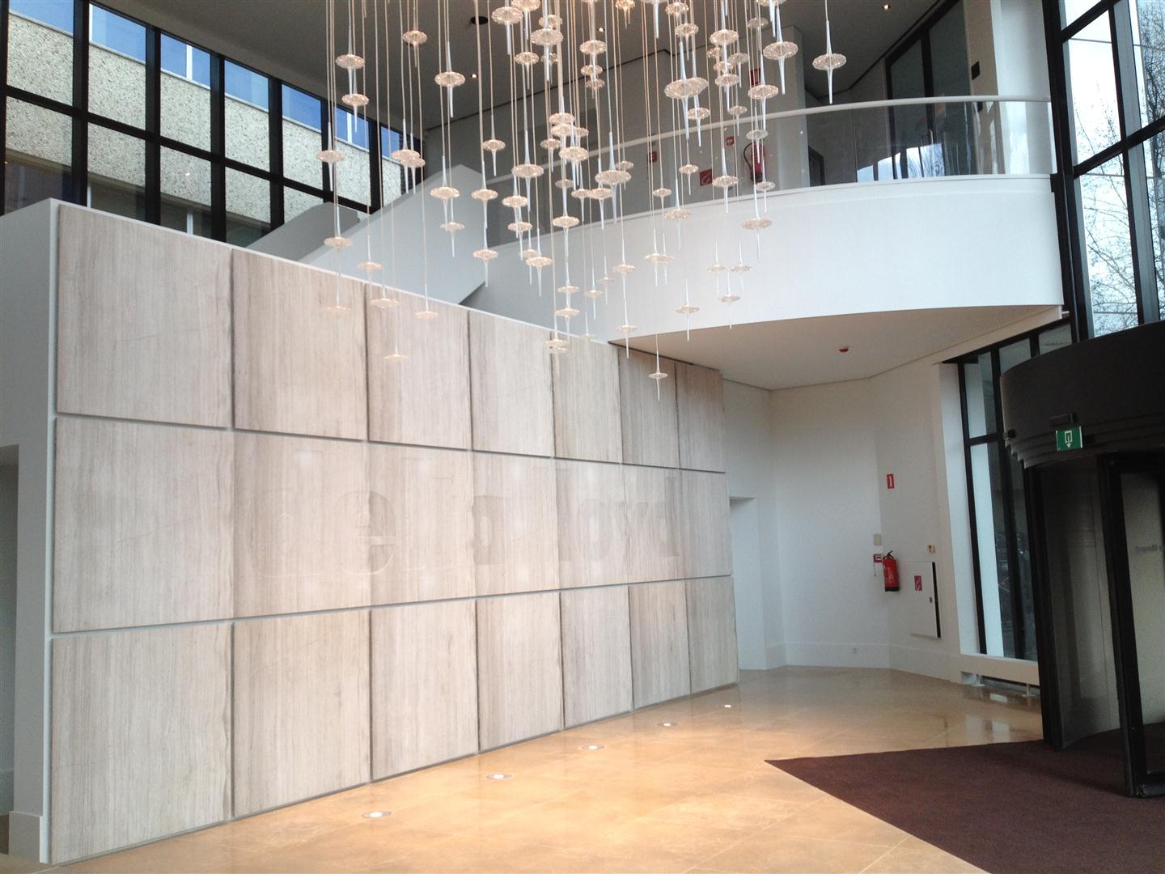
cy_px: 437
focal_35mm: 35
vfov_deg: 40.7
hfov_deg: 52.6
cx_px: 582
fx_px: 1178
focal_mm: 4.28
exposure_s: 1/120
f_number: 2.4
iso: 80
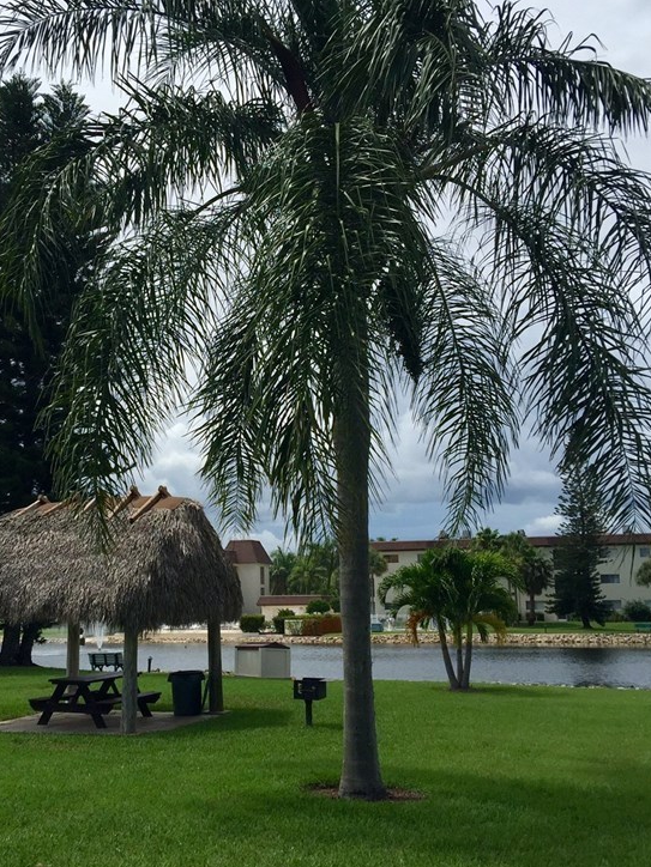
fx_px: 1028
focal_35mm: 41
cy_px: 434
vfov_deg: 45.8
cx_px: 223
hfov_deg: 34.8
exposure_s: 1/3968
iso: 32
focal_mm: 4.15
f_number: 2.2
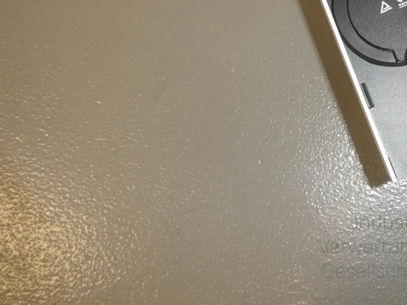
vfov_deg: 27.9
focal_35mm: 50
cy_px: 24
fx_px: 588
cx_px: 381
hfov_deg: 35.5
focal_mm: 4.3
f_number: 3.5
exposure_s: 1/50
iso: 200
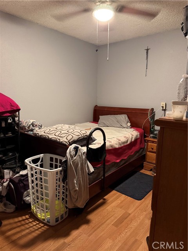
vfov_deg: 71.6
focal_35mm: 24
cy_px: 126
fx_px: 174
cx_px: 94
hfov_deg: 56.8
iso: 1000
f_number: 1.78
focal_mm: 6.76
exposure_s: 1/40
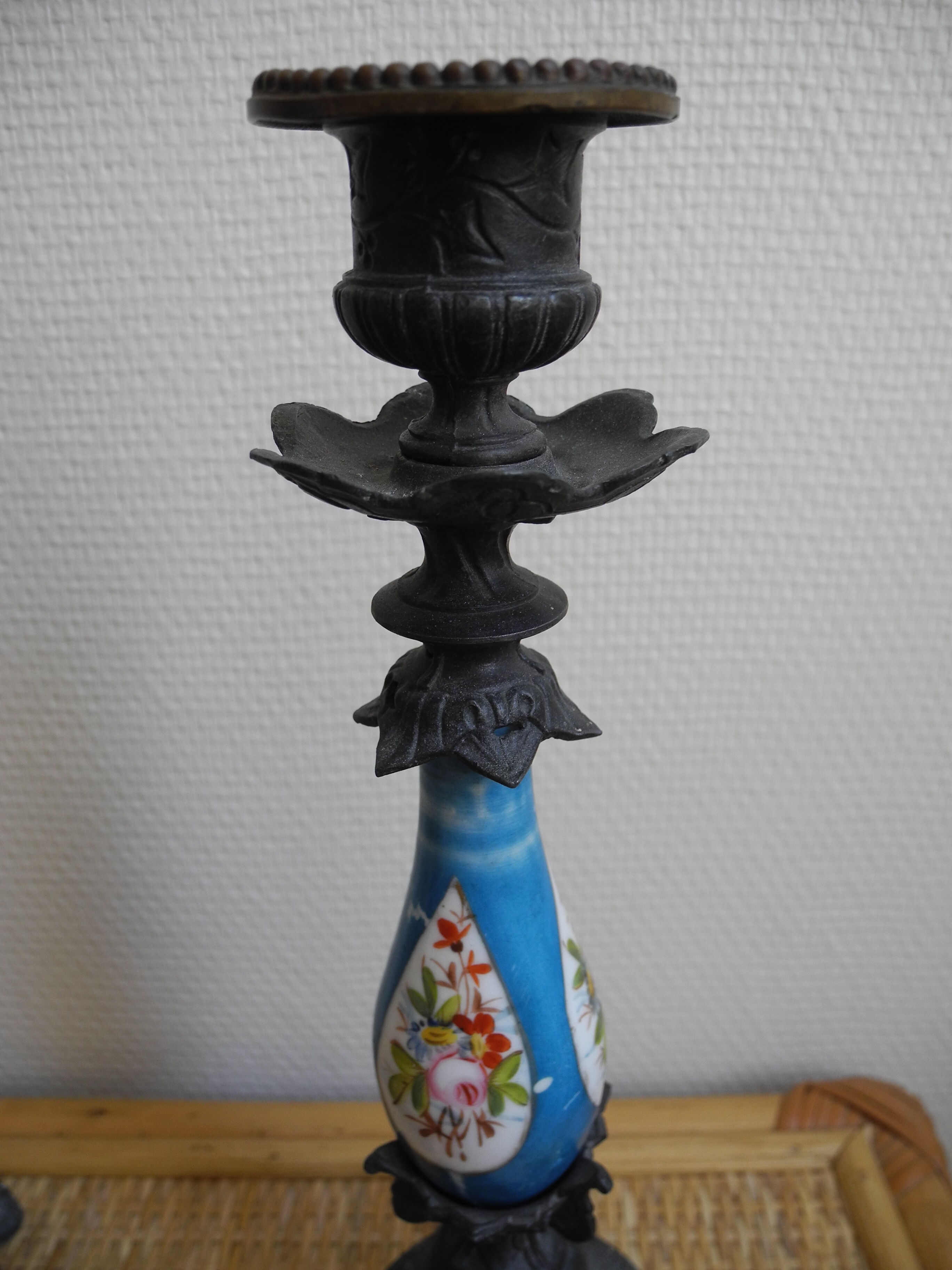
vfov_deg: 63.4
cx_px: 476
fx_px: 1027
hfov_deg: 49.7
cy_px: 635
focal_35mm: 28
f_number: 2.8
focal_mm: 6
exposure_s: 1/30
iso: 112
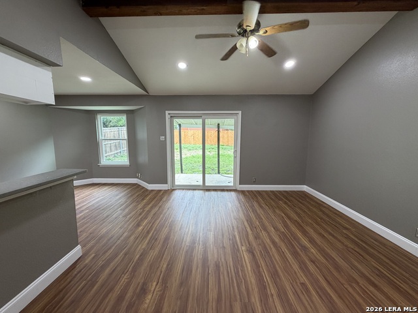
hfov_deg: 102.1
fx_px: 169
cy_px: 156
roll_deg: -0.1
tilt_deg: -7.6
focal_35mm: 14
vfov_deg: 85.7
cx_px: 209
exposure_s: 1/120
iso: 200
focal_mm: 2.22
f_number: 2.2
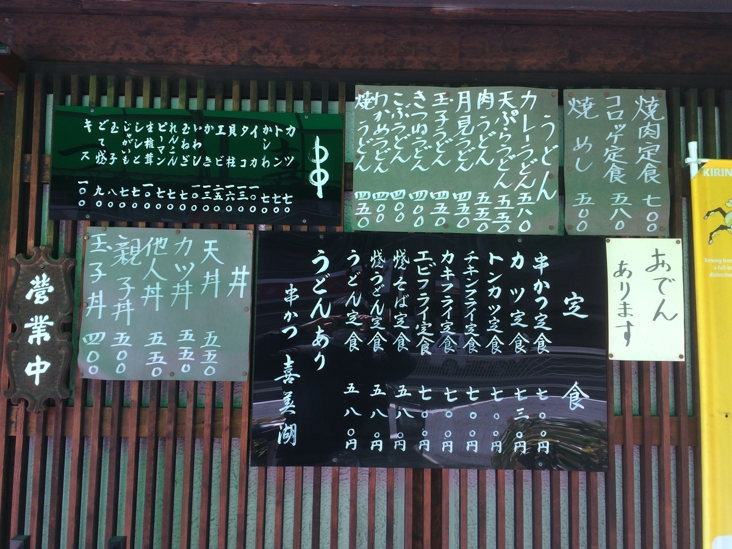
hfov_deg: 61.7
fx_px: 613
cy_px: 274
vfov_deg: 48.2
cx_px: 366
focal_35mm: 29
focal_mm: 4.15
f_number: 2.2
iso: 32
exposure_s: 1/134
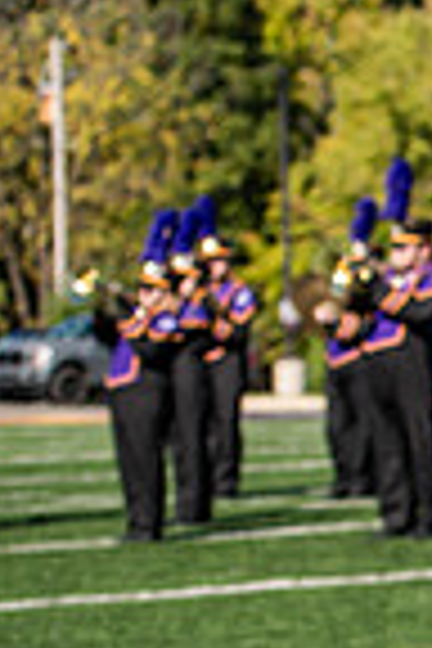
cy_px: 488
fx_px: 5076
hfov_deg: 4.7
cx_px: 1282
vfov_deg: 7.3
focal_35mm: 282
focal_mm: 70
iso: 50
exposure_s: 1/320
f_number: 4
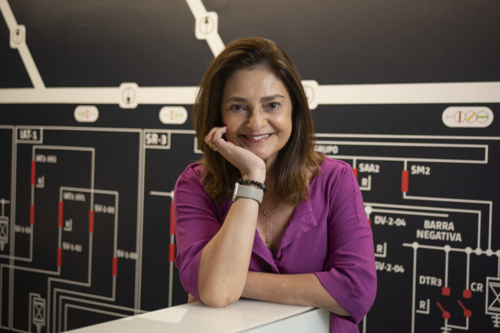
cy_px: 166
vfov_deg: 22.6
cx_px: 250
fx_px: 833
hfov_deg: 33.4
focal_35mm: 60
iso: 640
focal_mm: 60
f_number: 4.5
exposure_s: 1/80
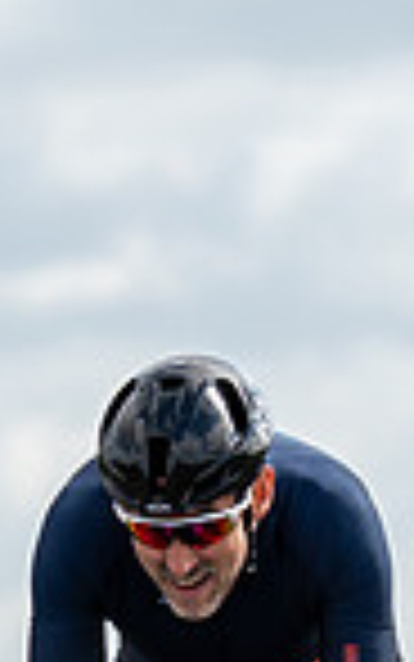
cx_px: 296
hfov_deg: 1.6
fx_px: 15294
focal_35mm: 848
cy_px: 862
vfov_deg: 2.5
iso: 100
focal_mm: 106
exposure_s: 1/1000
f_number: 3.5
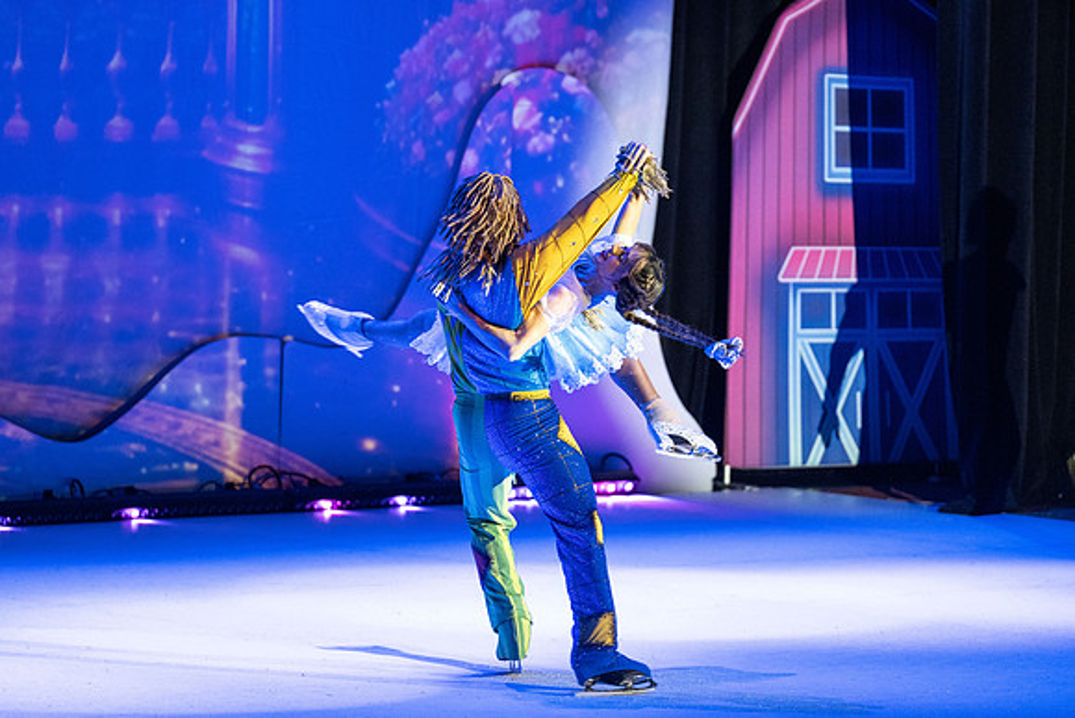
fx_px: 7877
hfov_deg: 7.8
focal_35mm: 264
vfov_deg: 5.2
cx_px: 574
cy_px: 376
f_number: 2.8
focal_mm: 200
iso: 2000
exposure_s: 1/500
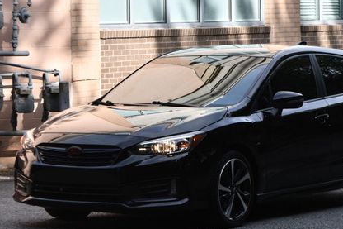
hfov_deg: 11.4
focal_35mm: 180
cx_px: 210
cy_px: 86
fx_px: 1714
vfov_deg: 7.6
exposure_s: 1/250
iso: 160
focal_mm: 78
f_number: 8
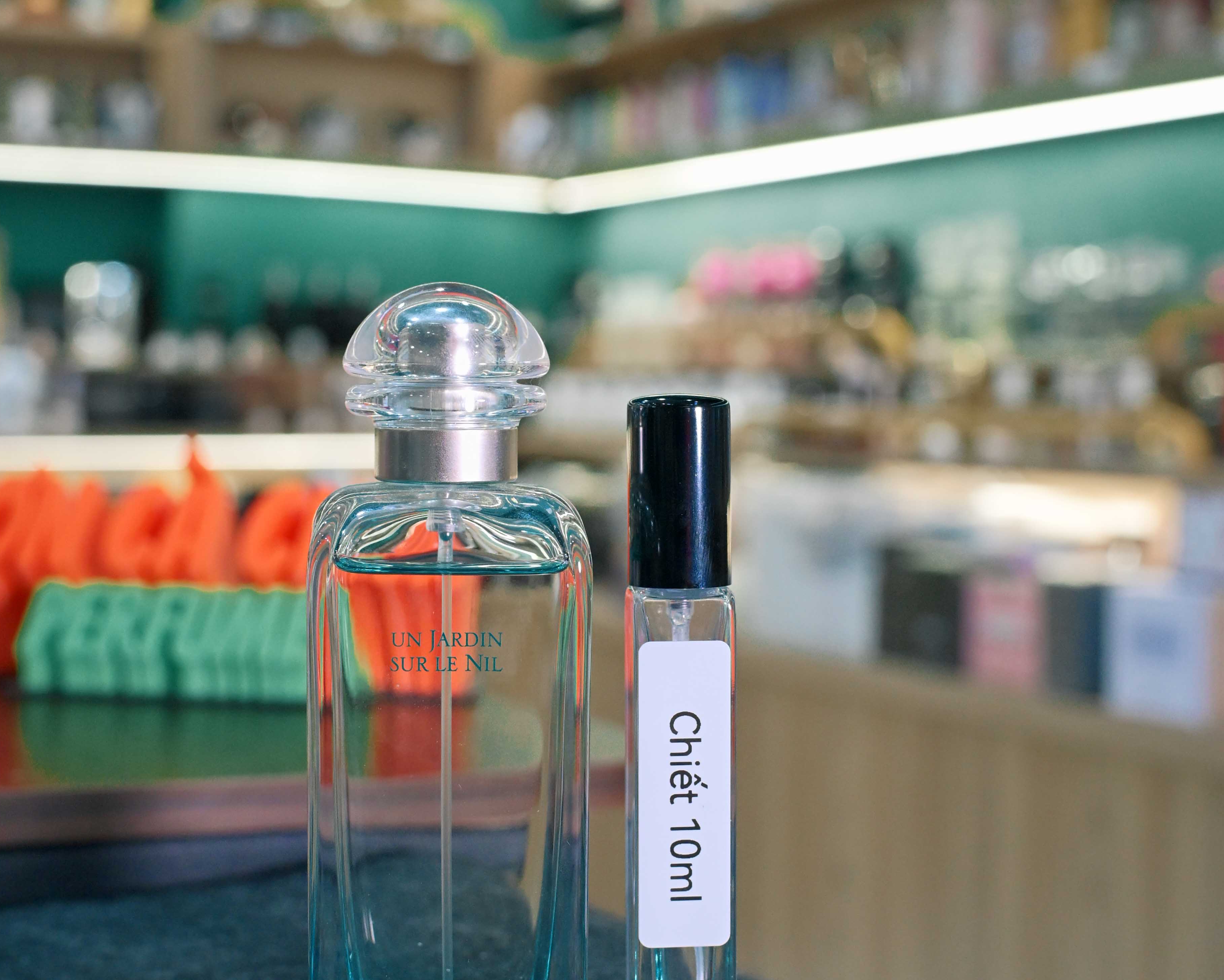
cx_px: 613
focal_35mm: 54
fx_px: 1946
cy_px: 424
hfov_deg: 34.9
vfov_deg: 28.2
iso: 1600
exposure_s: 1/100
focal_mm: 25
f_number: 3.5
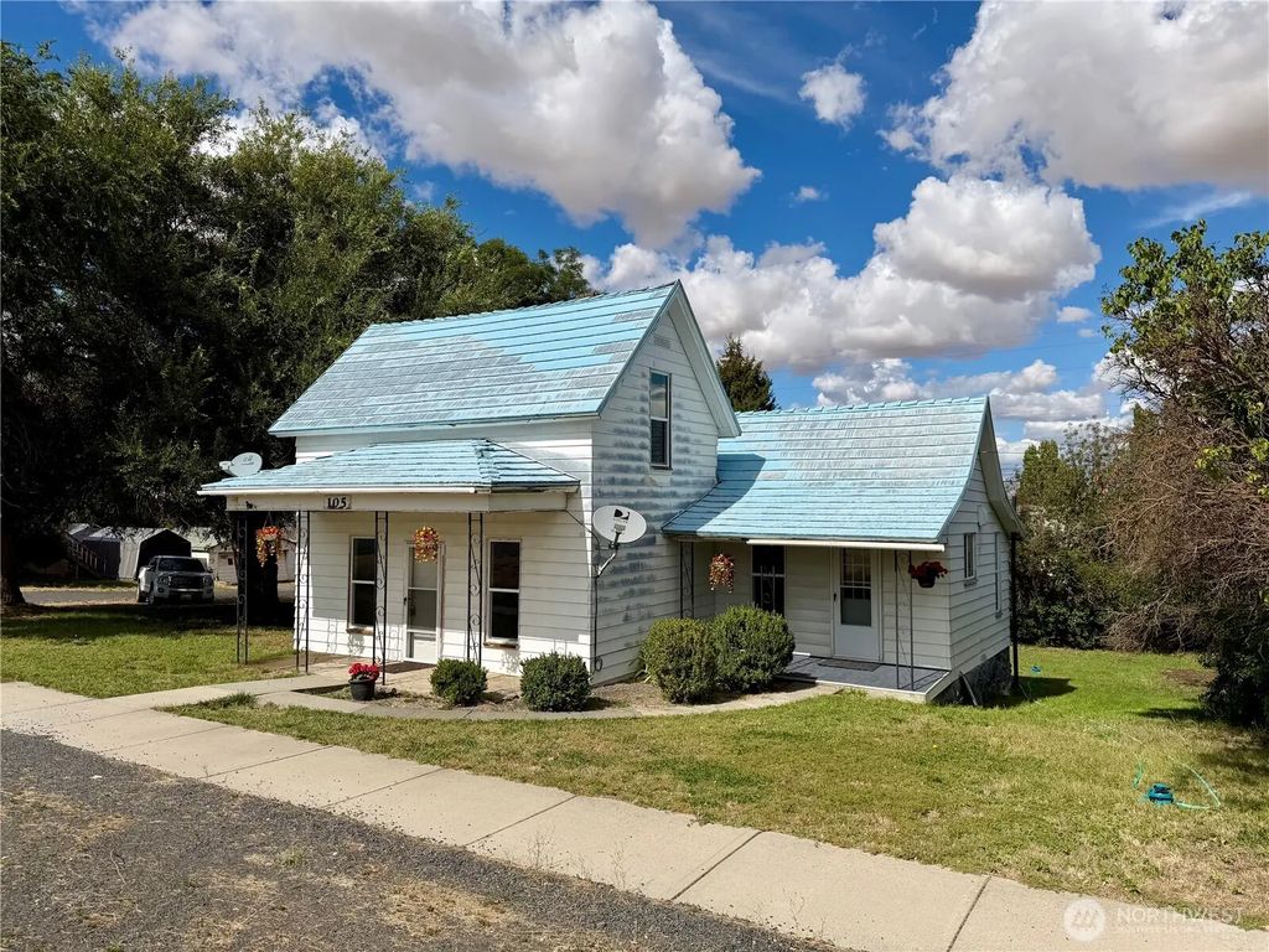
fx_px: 880
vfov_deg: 56.8
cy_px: 476
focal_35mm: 24
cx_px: 634
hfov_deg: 71.6
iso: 80
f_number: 1.78
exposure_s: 1/9091
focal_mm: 6.76
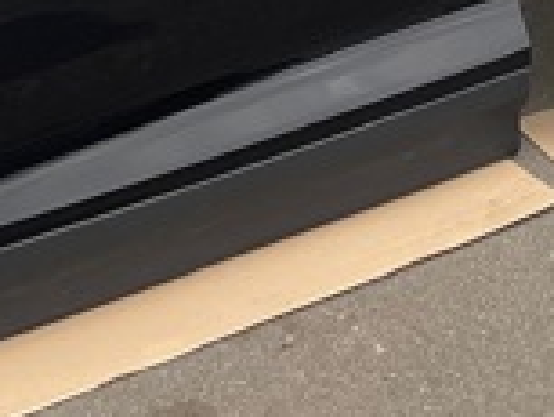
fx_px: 1938
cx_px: 630
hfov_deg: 15.8
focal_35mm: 121
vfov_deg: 11.4
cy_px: -323
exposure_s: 1/207
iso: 16
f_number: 1.8
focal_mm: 3
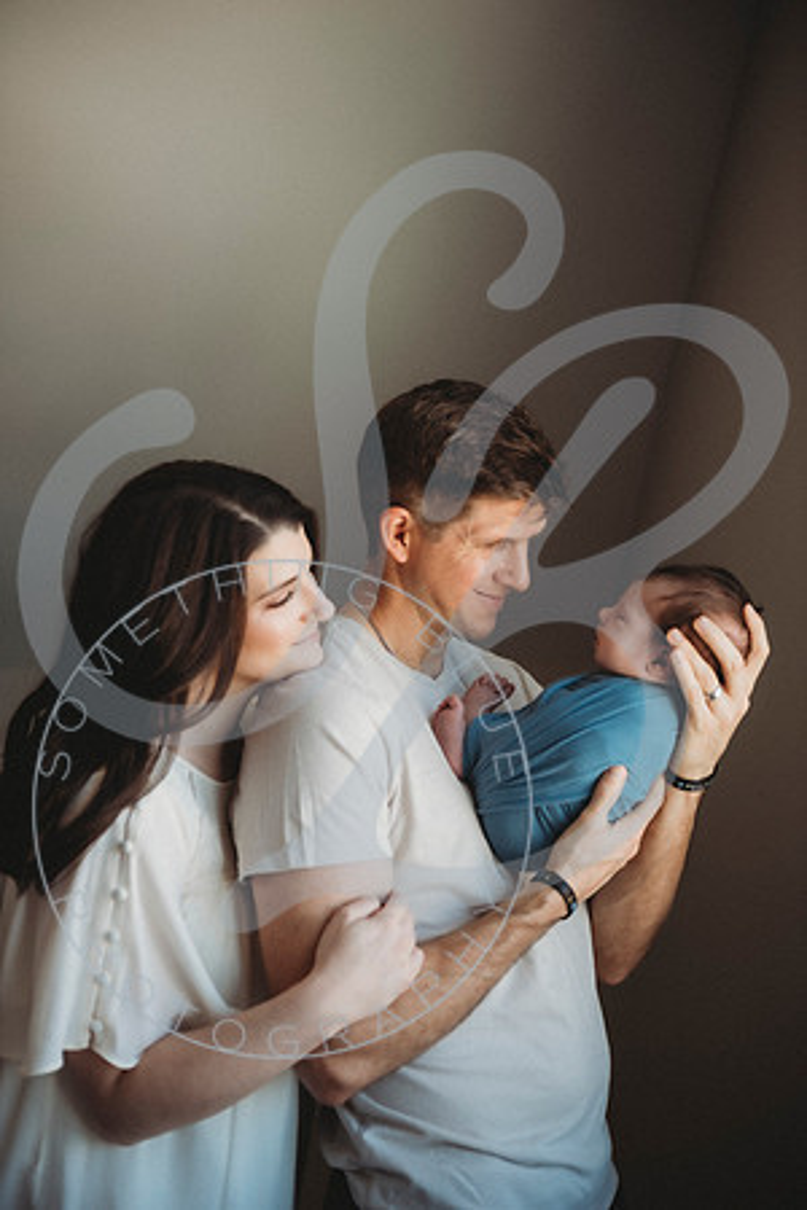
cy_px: 605
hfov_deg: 28.1
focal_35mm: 48
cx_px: 404
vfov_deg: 41.1
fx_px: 1614
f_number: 2.8
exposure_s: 1/160
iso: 200
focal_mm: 48
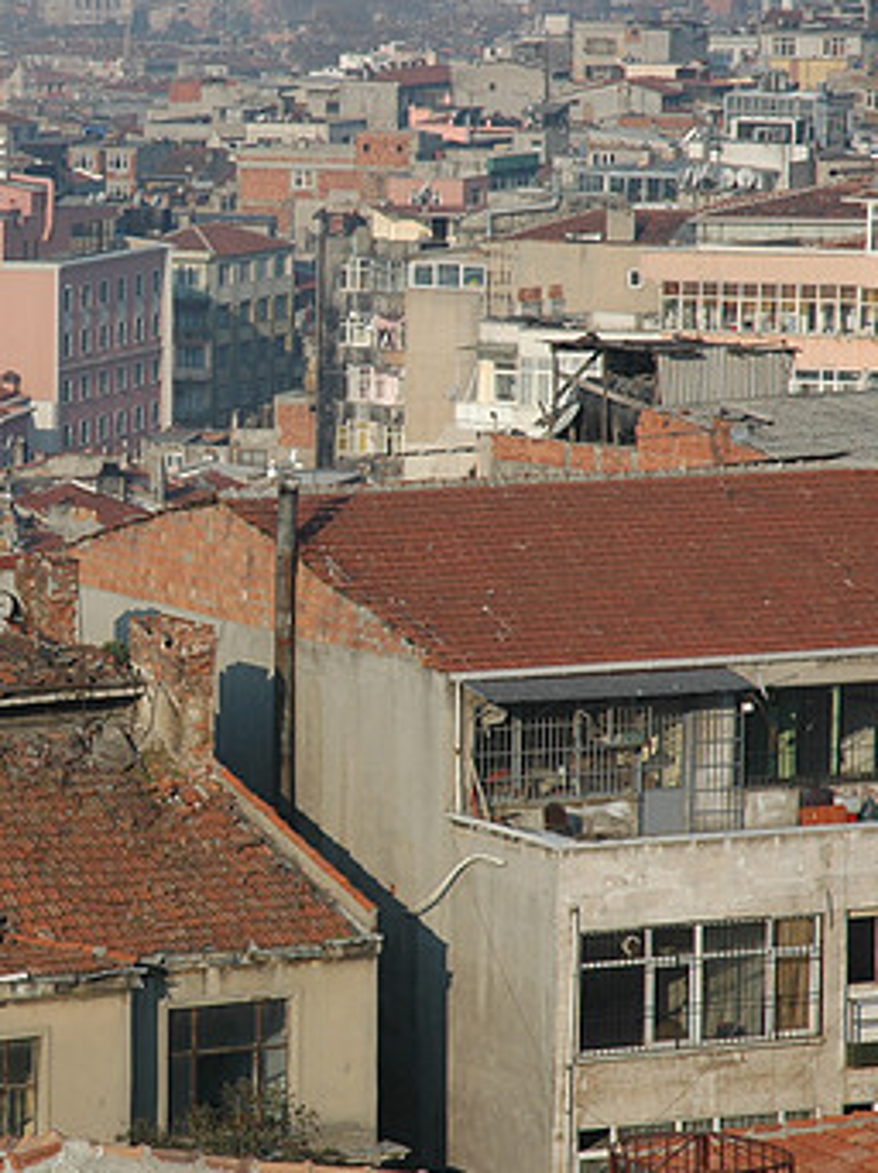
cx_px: 117
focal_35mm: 171
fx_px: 5790
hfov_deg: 8.6
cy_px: 571
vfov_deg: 11.6
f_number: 8
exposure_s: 1/400
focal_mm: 70
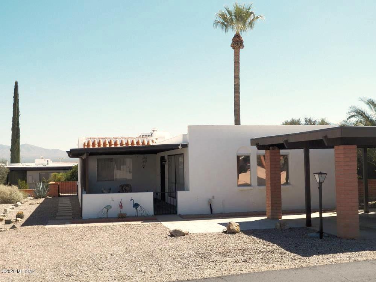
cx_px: 188
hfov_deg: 42.9
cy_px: 141
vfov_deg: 32.9
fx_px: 478
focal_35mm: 44
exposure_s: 1/1600
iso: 125
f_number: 4
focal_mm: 7.9
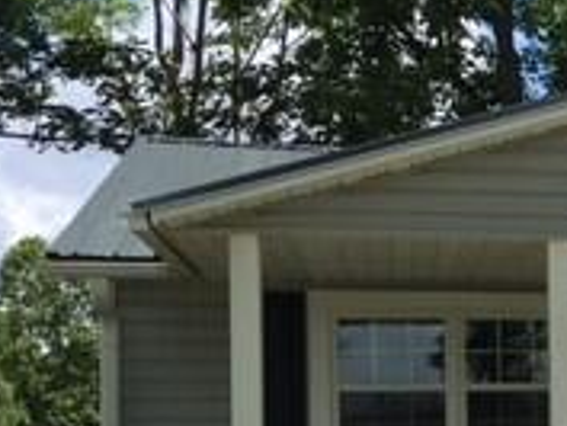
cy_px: 410
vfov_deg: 13.9
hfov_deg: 16.4
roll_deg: -0.4
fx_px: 1721
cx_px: 948
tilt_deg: +4.8
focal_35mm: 105
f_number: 2.2
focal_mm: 4.15
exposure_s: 1/1709
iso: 25
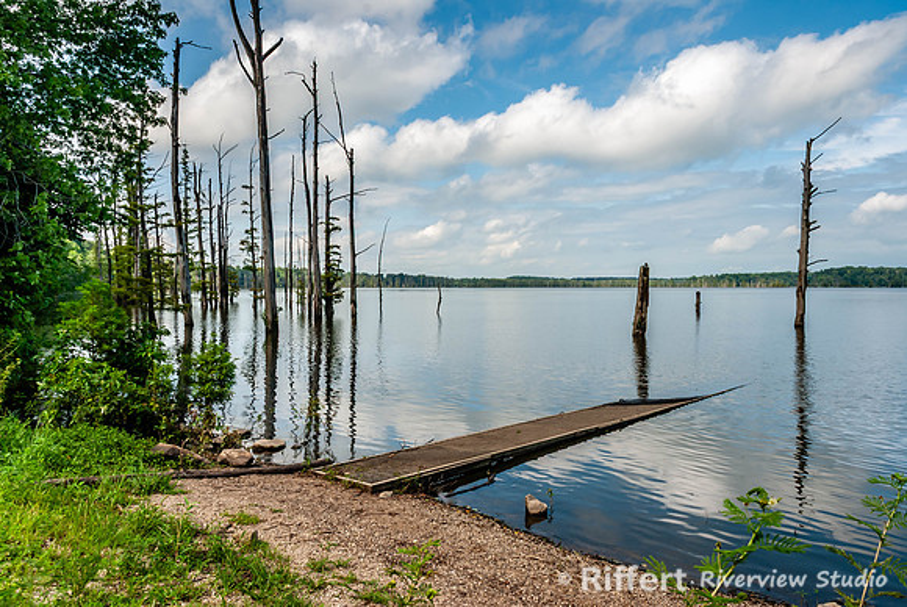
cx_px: 454
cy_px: 304
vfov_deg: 48.0
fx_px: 681
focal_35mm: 27
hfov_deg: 67.3
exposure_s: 1/100
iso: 100
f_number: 11
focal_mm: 18
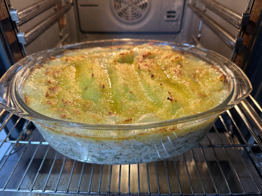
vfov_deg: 56.8
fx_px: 182
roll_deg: +0.9
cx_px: 131
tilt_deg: -35.7
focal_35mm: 24
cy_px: 98
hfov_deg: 71.6
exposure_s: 1/50
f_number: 1.78
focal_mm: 6.76
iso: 250
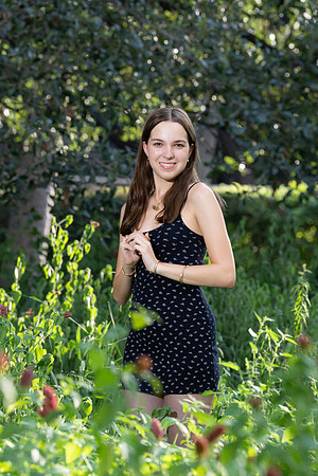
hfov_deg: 6.9
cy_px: 238
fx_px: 2650
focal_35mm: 200
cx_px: 159
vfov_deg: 10.3
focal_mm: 200
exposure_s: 1/200
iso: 640
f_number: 8
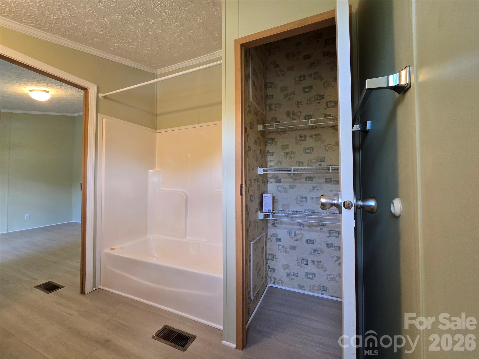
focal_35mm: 13
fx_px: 180
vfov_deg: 89.9
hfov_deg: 106.2
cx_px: 240
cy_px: 180
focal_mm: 2.2
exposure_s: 1/60
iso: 200
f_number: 2.2
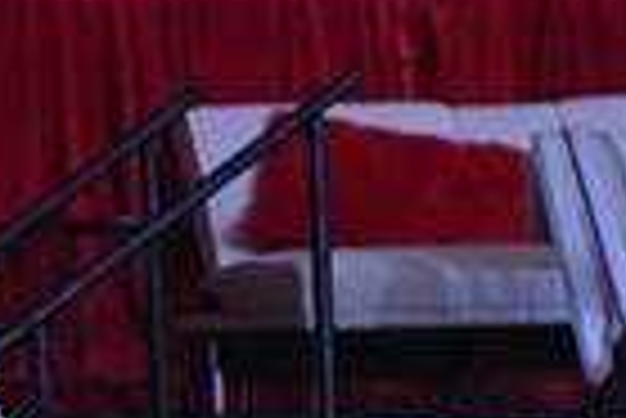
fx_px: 12376
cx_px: -419
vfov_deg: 1.9
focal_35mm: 711
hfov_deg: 2.9
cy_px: 618
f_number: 8
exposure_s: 1/400
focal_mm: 170
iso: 4000
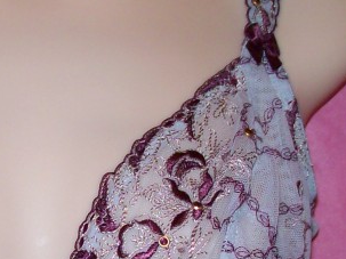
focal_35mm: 95
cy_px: 187
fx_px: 949
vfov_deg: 15.5
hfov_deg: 20.3
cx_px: 51
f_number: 2.7
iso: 80
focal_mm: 6
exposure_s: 1/64
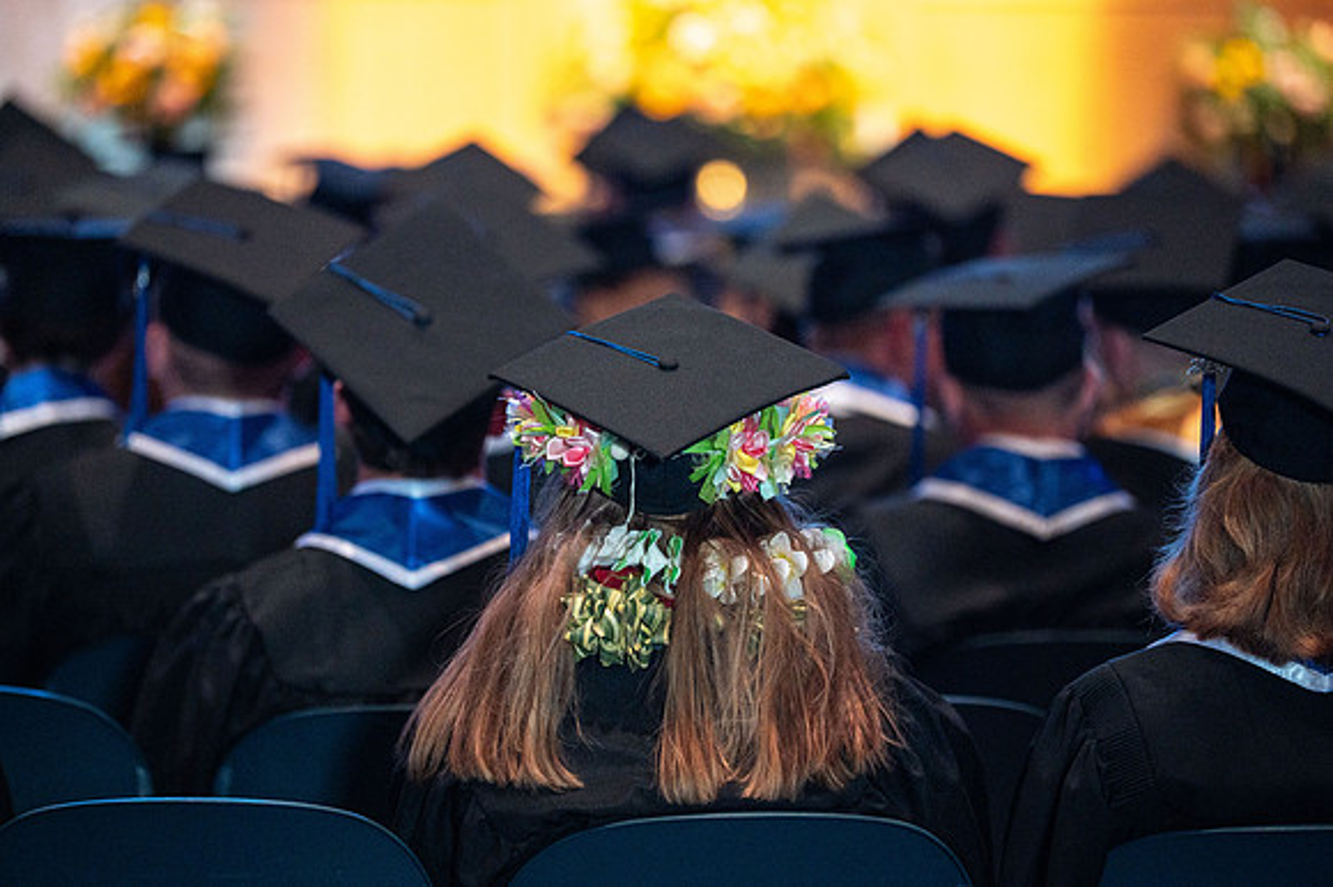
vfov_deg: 7.4
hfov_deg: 11.1
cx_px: 666
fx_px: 6846
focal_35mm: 185
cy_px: 444
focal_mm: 185
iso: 1600
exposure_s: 1/125
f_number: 2.8
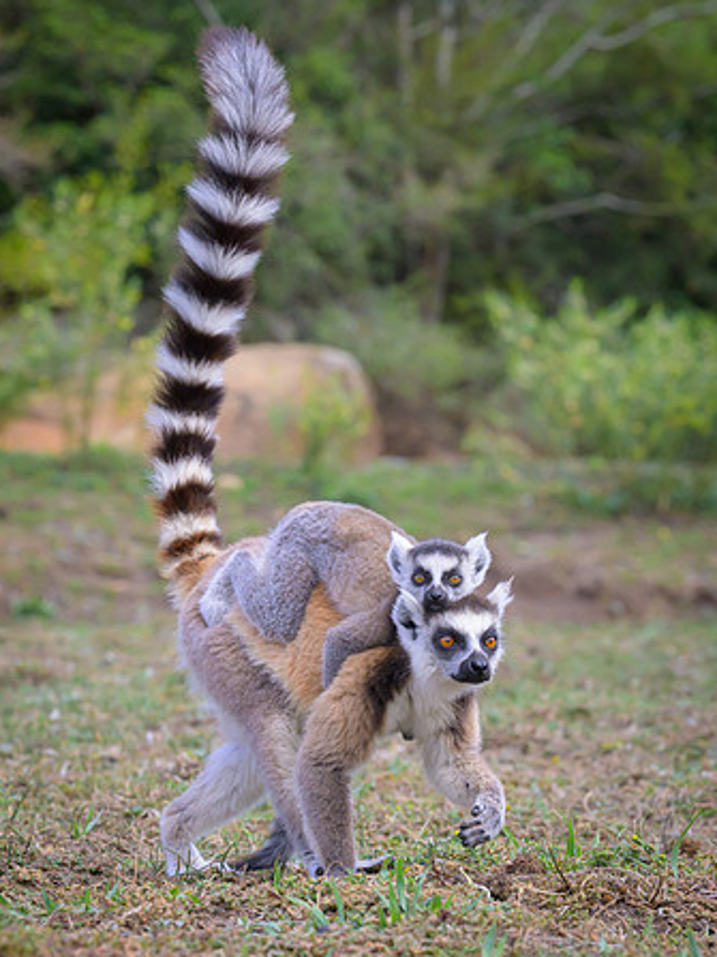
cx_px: 230
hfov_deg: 10.6
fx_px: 3868
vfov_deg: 14.1
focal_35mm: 140
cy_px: 494
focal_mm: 93
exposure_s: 1/1250
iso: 1250
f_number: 7.1
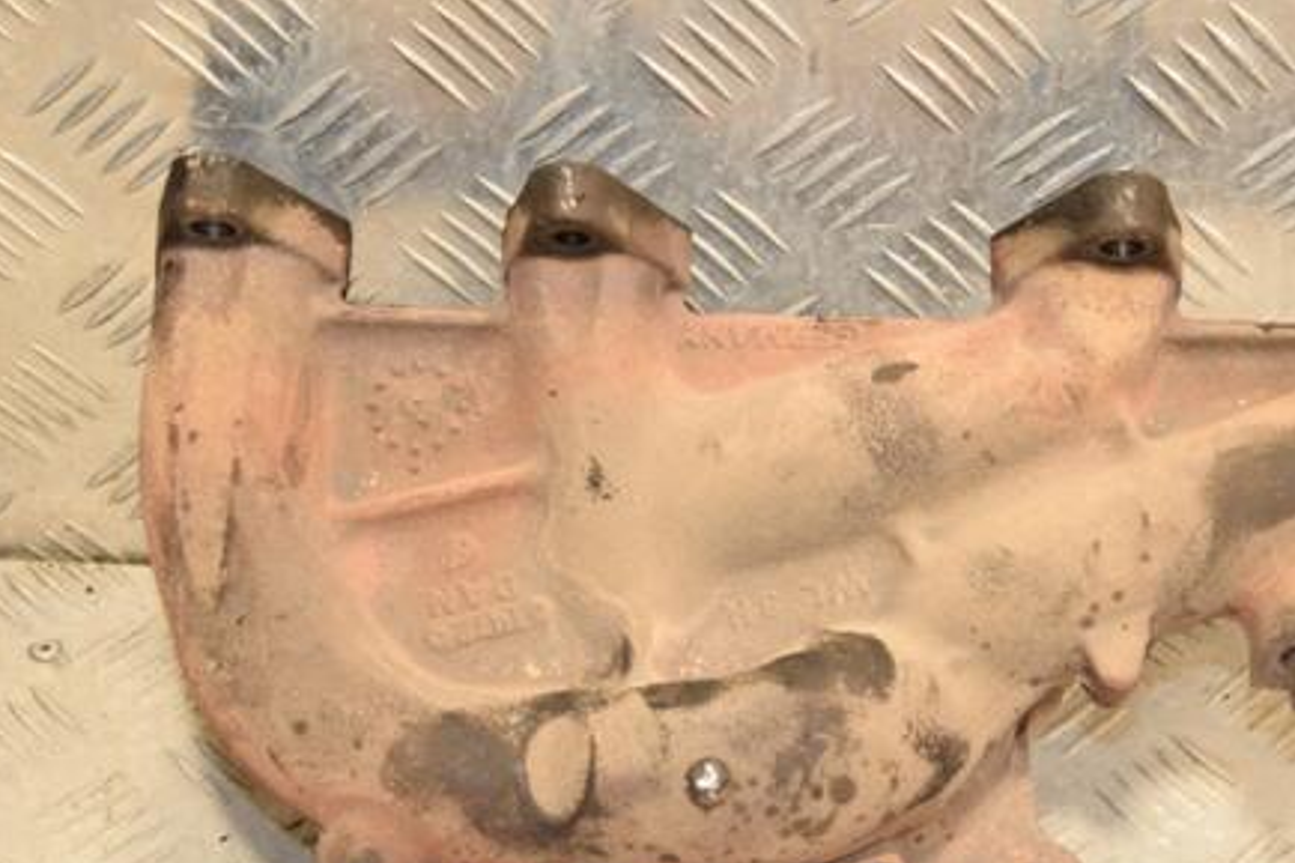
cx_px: 764
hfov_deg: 24.4
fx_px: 2984
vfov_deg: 16.4
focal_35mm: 83
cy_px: 543
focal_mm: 40
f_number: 4.8
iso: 800
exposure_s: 1/200
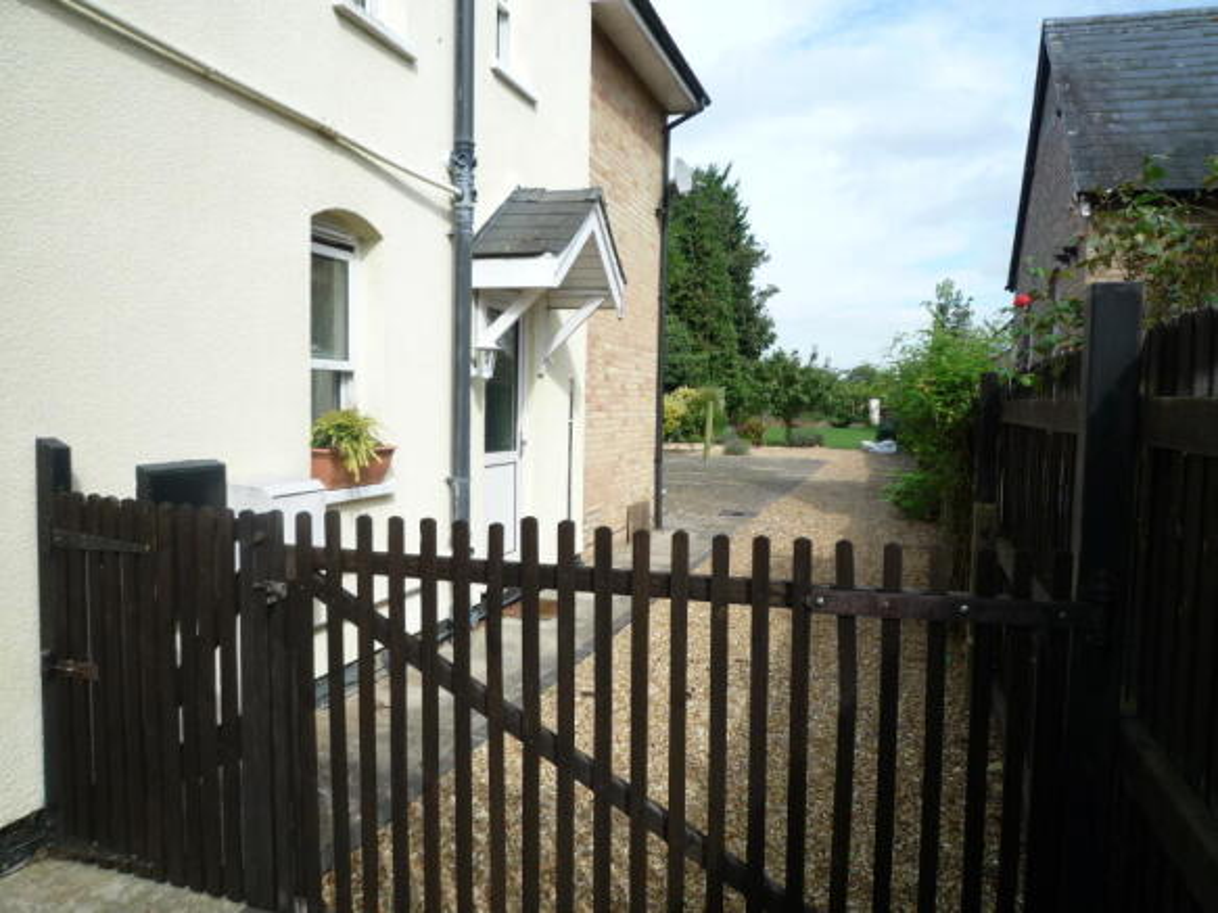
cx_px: 609
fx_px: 879
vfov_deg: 54.9
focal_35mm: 25
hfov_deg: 69.4
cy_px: 456
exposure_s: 1/500
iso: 100
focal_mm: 4.4
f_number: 4
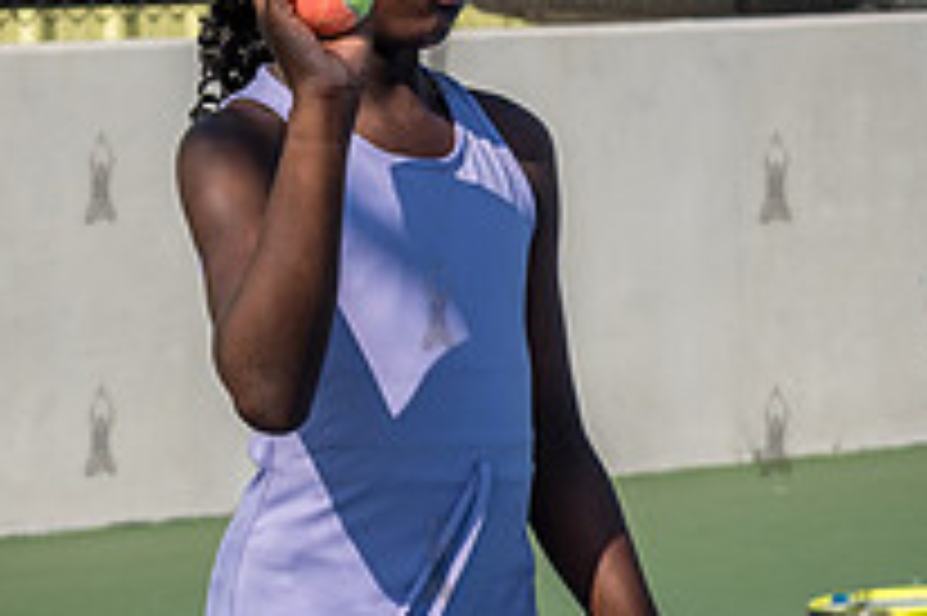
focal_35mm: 212
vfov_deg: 6.5
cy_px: 151
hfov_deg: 9.7
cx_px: 380
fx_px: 5454
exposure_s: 1/2500
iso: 320
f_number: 4.5
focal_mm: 56
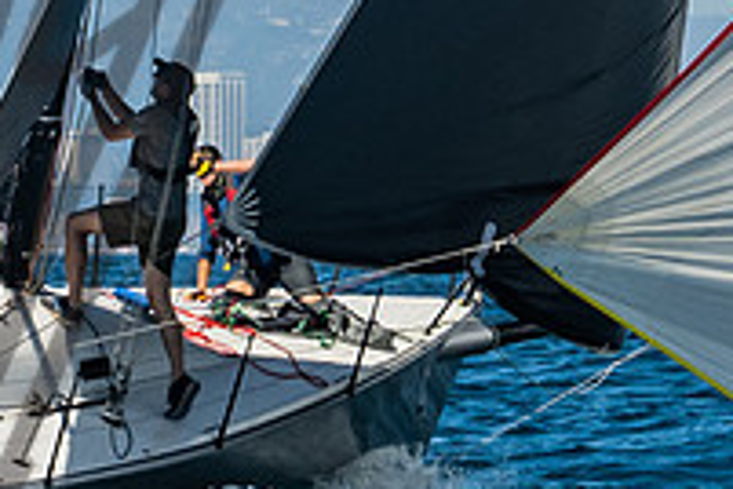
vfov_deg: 2.8
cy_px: -926
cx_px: 219
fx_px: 9956
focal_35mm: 489
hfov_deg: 4.2
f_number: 6.3
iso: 160
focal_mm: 61
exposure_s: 1/500
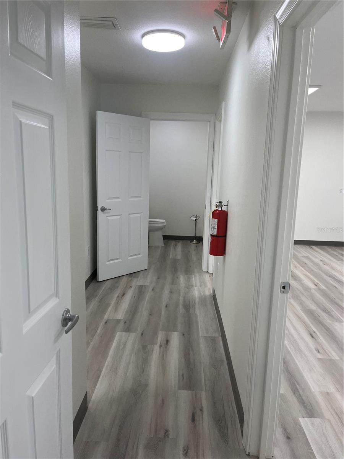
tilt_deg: -10.4
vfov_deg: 67.3
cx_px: 172
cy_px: 230
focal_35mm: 26
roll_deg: -1.6
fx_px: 345
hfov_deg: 53.1
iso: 40
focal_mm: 5.1
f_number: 1.6
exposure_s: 1/120
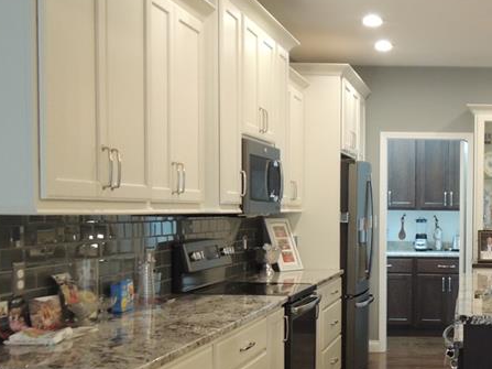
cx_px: 478
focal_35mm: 55
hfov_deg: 32.5
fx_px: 782
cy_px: 268
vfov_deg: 26.3
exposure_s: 1/30
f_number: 2.8
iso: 360
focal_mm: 4.3
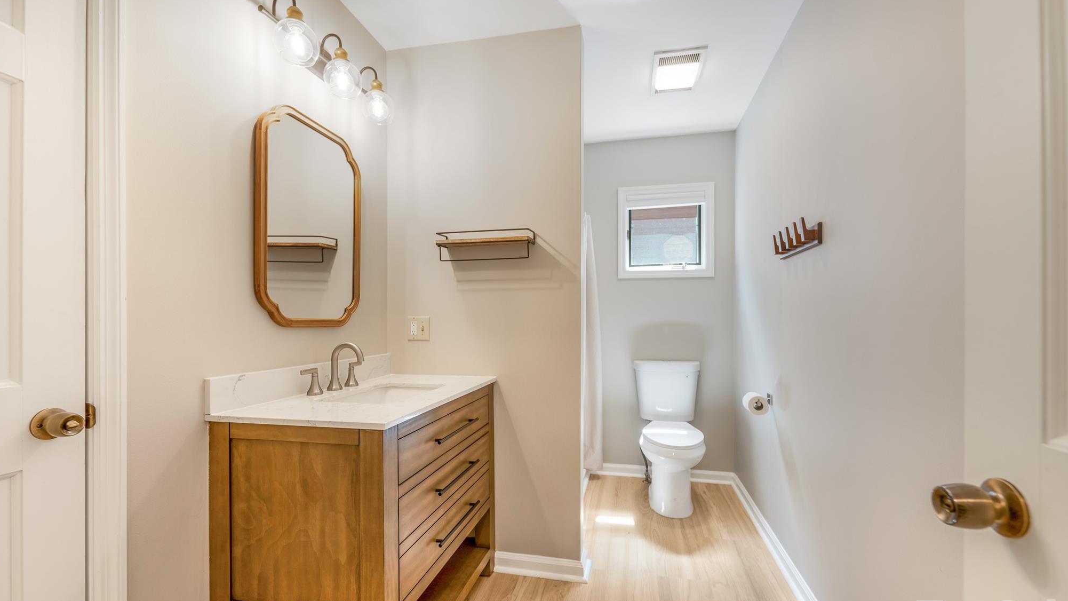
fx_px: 425
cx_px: 540
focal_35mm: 15
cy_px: 341
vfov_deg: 70.2
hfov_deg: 103.0
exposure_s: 1/15
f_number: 4
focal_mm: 14
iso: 100
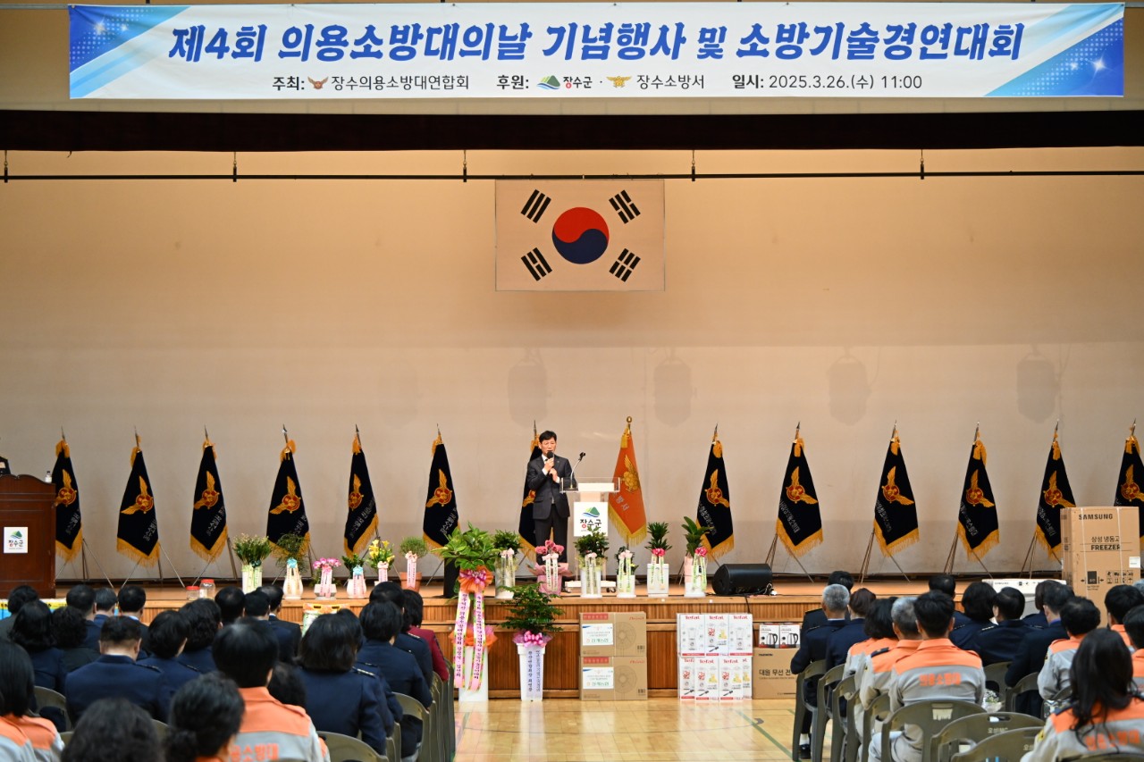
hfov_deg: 24.2
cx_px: 572
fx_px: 2669
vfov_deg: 16.3
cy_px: 381
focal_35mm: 84
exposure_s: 1/100
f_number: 6
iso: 2500
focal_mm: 84
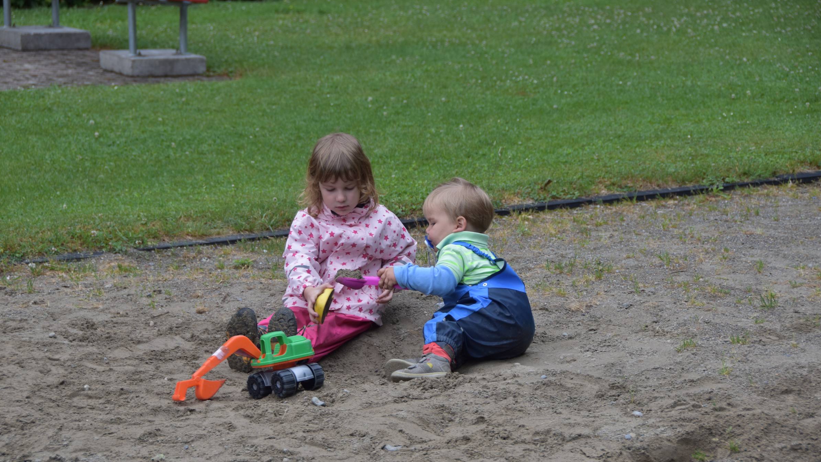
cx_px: 413
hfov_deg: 18.1
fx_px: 2580
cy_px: 258
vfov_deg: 10.2
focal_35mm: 119
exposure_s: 1/160
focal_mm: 75
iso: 200
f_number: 5
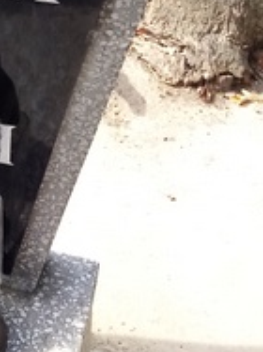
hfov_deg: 15.1
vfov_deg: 21.4
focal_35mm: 89
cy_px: 21
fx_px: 903
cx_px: -154
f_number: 1.8
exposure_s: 1/314
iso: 106
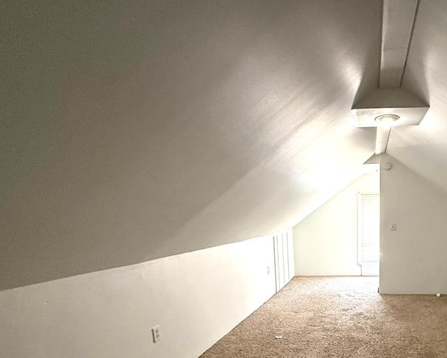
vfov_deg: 58.0
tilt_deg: -8.5
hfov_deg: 66.3
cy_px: 266
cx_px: 354
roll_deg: +1.0
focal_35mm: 23
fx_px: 304
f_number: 2.2
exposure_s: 1/60
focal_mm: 2.22
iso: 500
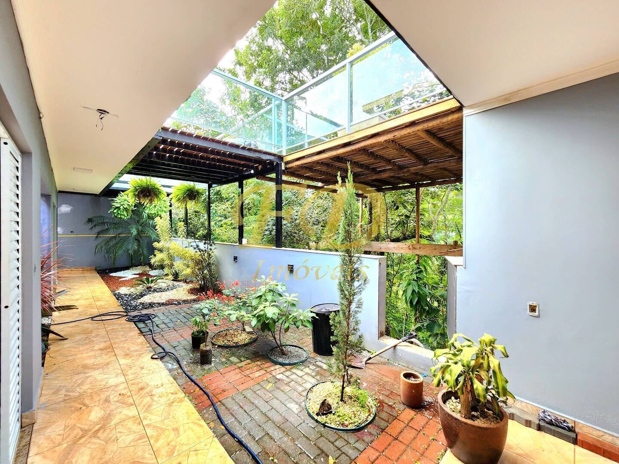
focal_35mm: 13
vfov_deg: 89.9
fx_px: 232
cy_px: 232
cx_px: 310
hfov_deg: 106.2
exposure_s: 1/60.2
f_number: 2.2
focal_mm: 2.2
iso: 160
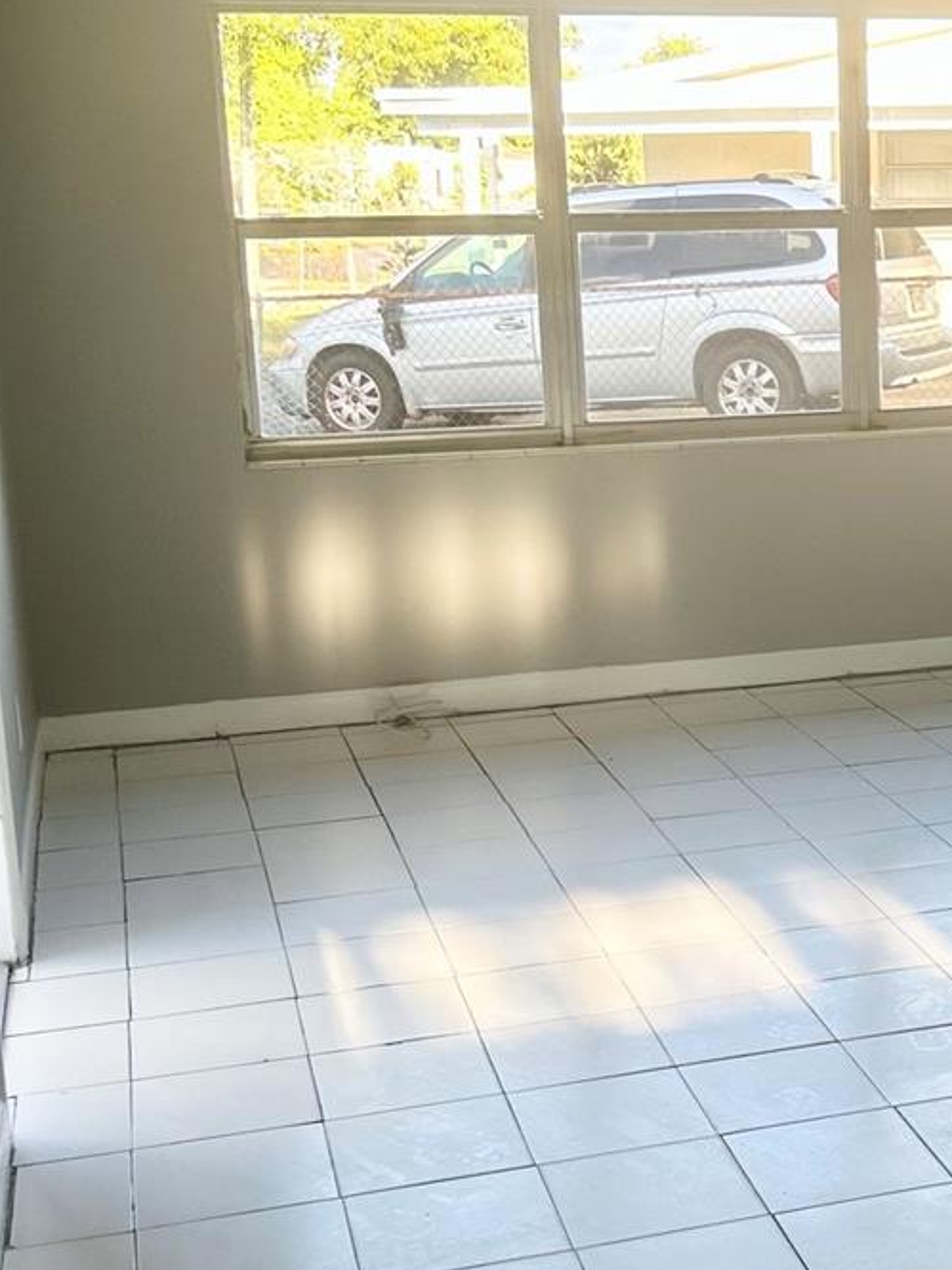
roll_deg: +1.6
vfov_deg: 32.2
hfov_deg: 23.5
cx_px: 933
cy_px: 658
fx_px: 2202
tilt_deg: -11.6
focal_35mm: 60
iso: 40
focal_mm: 5.7
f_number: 1.5
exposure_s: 1/234
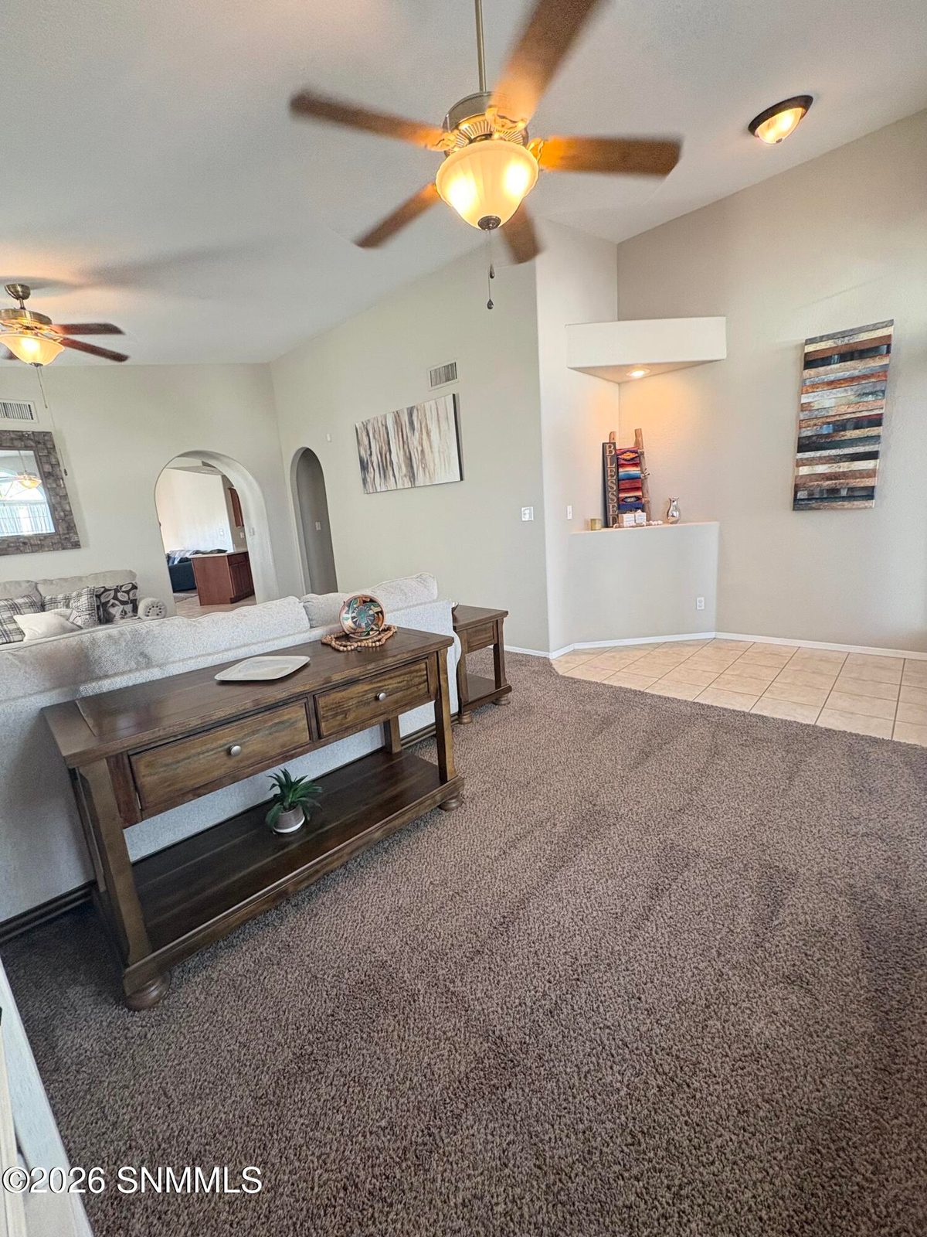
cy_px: 618
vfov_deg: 102.1
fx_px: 500
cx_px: 464
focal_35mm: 14
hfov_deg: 85.7
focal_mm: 2.22
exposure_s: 1/60
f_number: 2.2
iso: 250
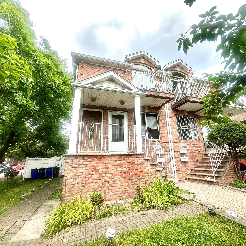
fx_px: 137
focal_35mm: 17
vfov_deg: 84.0
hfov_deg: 83.8
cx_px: 132
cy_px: 120
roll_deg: +2.2
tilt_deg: +17.7
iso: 40
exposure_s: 1/615
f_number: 2.2
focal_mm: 2.22
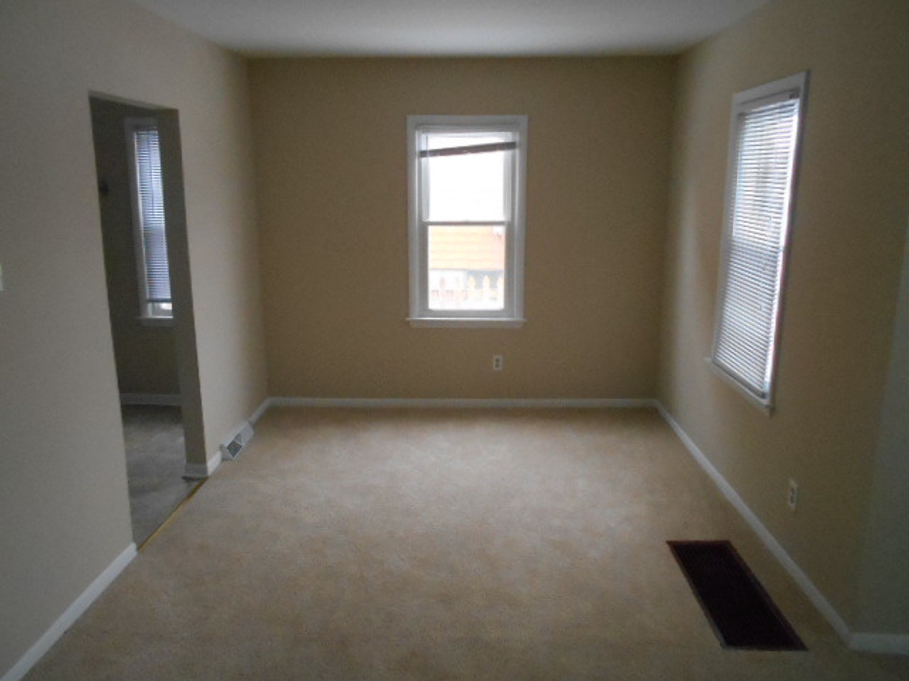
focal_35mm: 26
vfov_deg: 53.1
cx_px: 454
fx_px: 683
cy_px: 340
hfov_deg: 67.3
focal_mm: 4.6
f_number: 3.2
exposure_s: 1/125
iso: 800
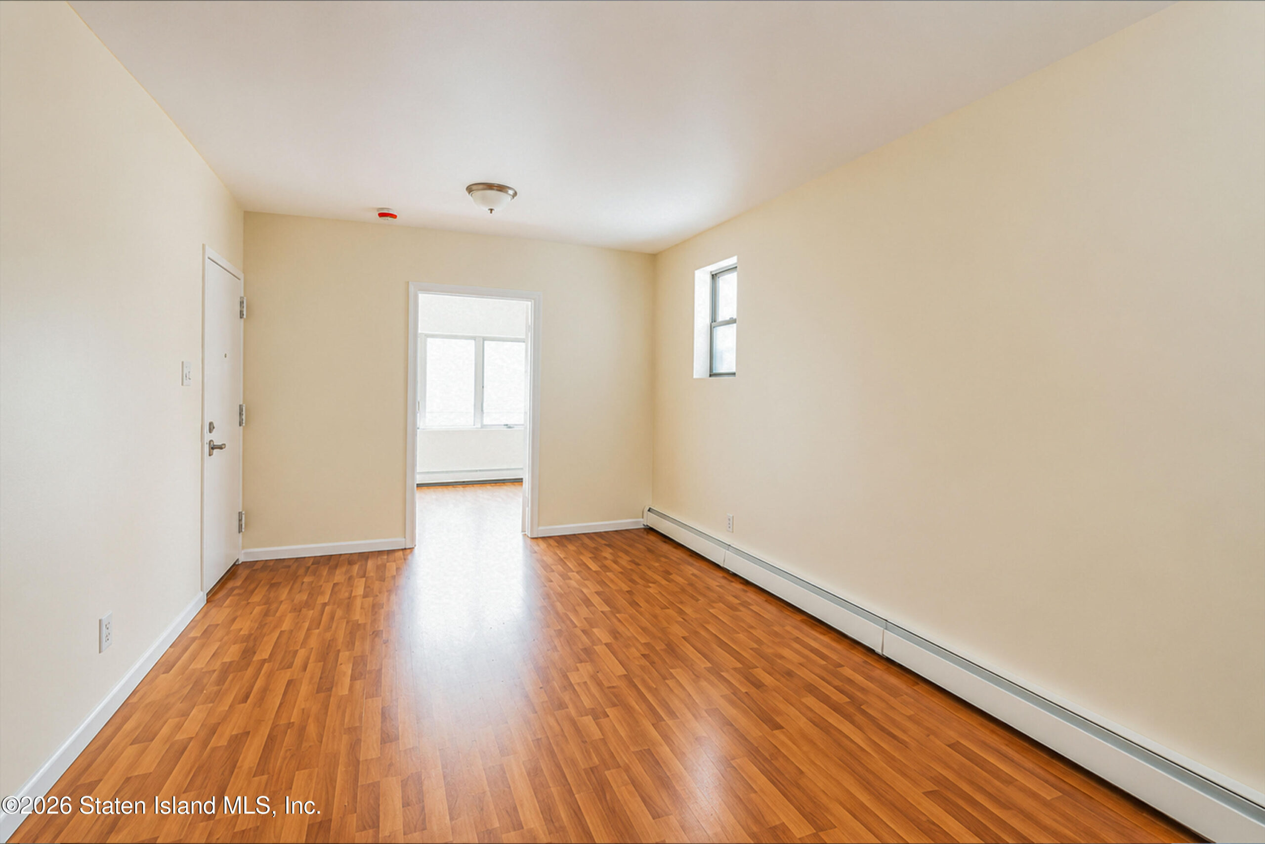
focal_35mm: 15
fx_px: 527
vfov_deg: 77.3
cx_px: 632
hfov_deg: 100.4
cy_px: 422
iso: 1600
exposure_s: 1/8
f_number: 5.6
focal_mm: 10
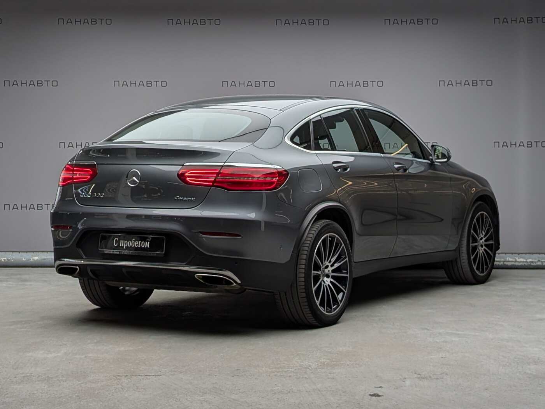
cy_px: 204
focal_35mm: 49
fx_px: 772
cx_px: 272
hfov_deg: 38.9
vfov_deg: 29.7
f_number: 1.68
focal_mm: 6.9
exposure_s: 1/300
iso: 32
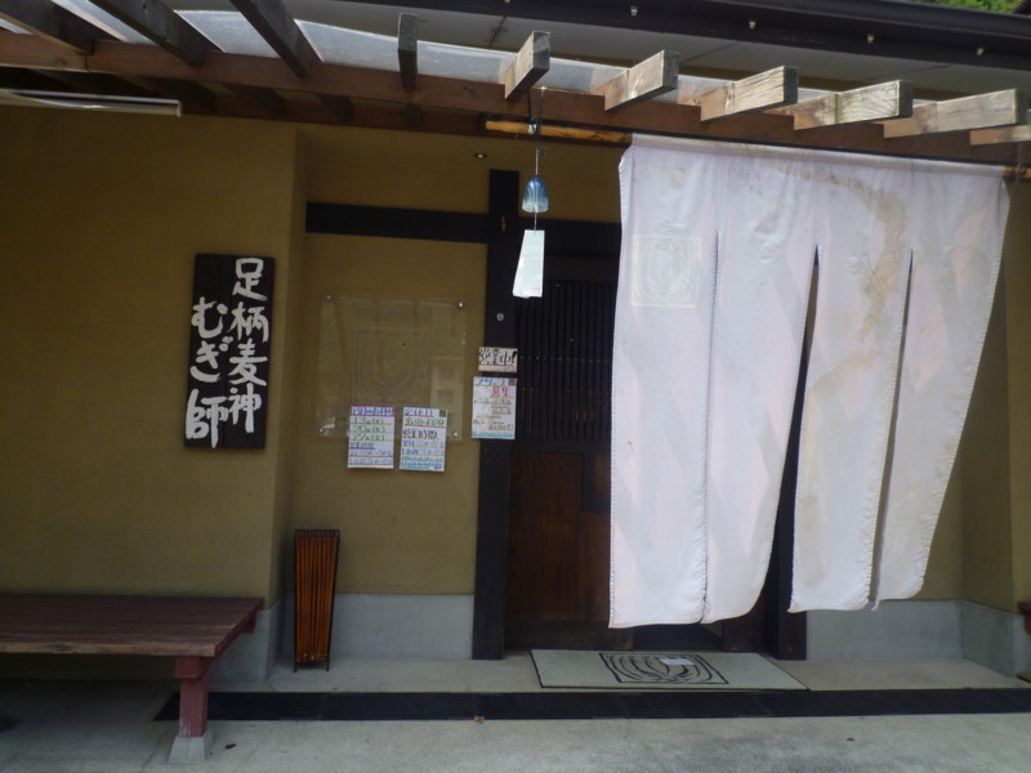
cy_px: 386
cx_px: 516
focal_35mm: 25
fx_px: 745
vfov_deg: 54.9
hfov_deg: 69.4
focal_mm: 4.4
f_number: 2.8
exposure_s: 1/320
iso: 80
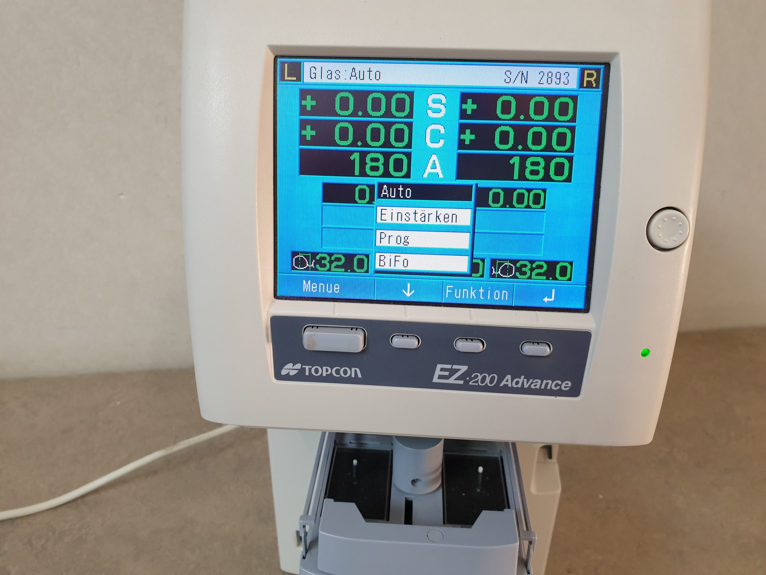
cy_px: 288
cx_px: 383
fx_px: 575
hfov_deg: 67.3
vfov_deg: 53.1
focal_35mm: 26
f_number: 2.4
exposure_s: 1/50
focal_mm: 4.3
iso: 250
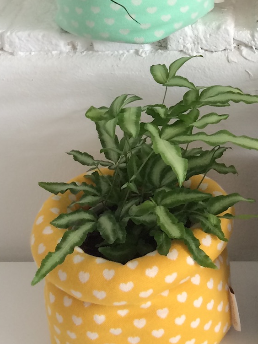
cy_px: -22
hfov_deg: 18.3
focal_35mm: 79
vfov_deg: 23.4
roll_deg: +2.5
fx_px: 785
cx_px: 242
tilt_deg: -17.9
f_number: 2.2
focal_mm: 4.15
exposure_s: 1/30
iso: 50
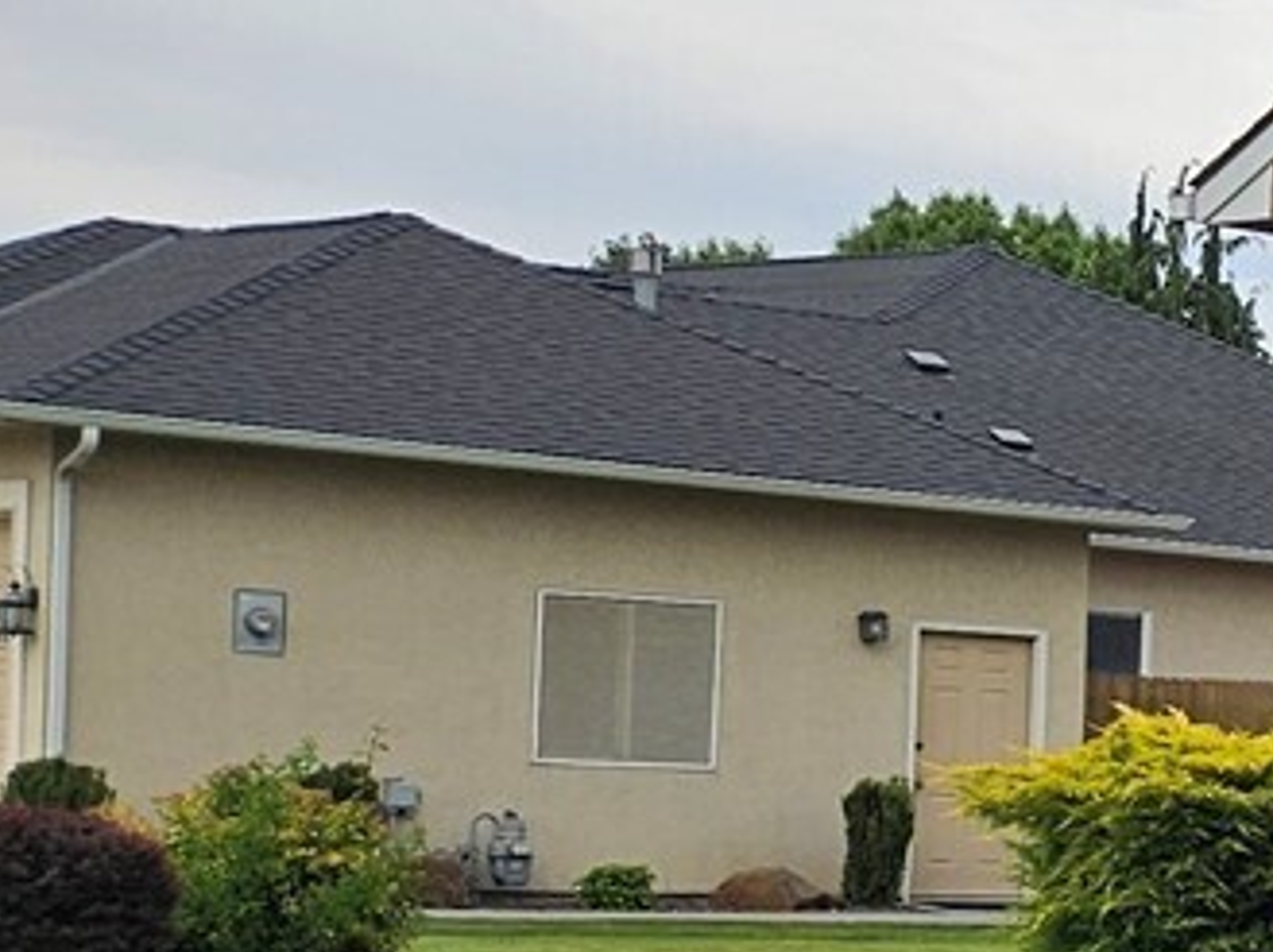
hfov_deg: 13.3
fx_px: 4114
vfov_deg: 13.1
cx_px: 2999
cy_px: 882
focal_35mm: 112
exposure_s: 1/1123
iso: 25
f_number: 1.8
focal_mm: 5.4
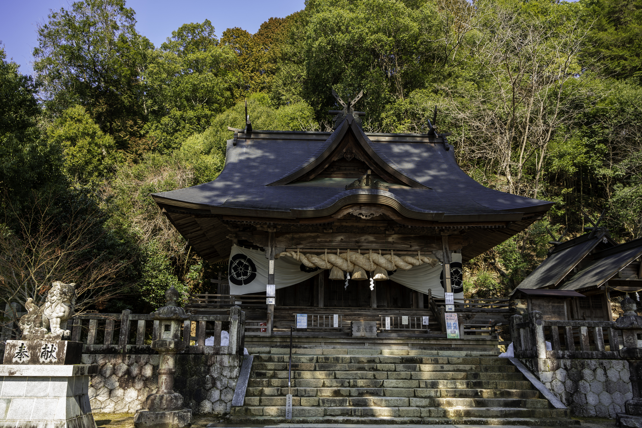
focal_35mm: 26
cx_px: 321
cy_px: 214
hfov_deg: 69.4
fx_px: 464
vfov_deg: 49.6
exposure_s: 1/60
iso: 64
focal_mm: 26
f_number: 5.6
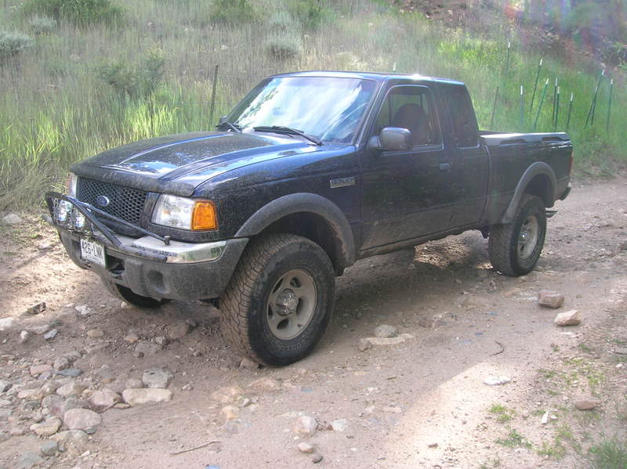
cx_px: 314
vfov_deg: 41.8
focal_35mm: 34
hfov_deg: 54.0
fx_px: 615
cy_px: 234
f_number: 4.9
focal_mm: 5.7
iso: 50
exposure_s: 1/37.6
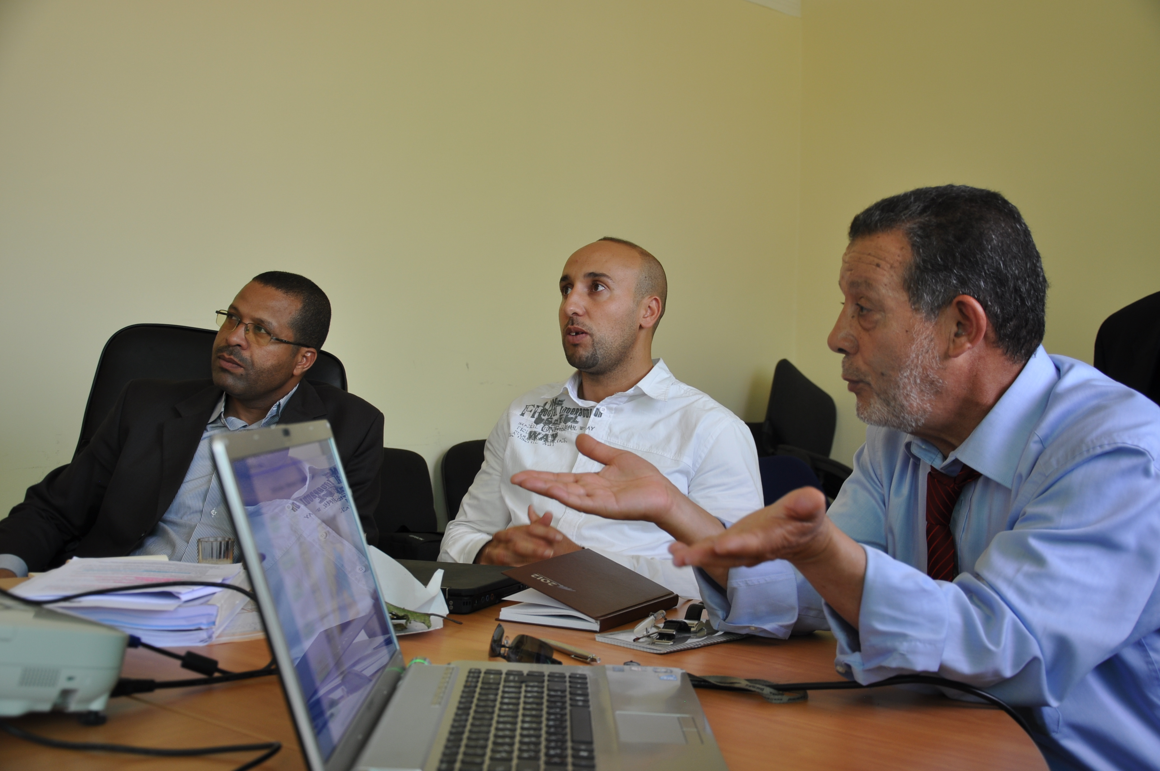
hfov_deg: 49.6
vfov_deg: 34.1
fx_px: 1255
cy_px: 386
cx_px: 580
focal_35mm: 39
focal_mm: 26
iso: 200
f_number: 4
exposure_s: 1/15
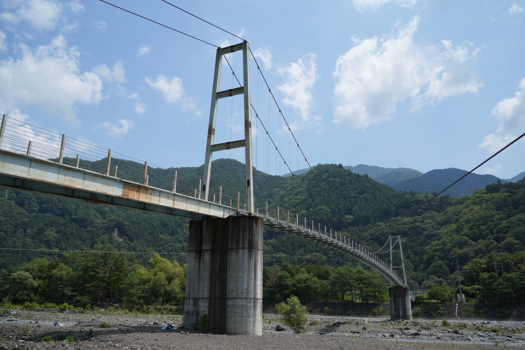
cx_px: 262
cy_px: 175
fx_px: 408
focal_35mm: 28
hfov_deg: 65.5
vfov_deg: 46.4
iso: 100
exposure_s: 1/400
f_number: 8
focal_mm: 28
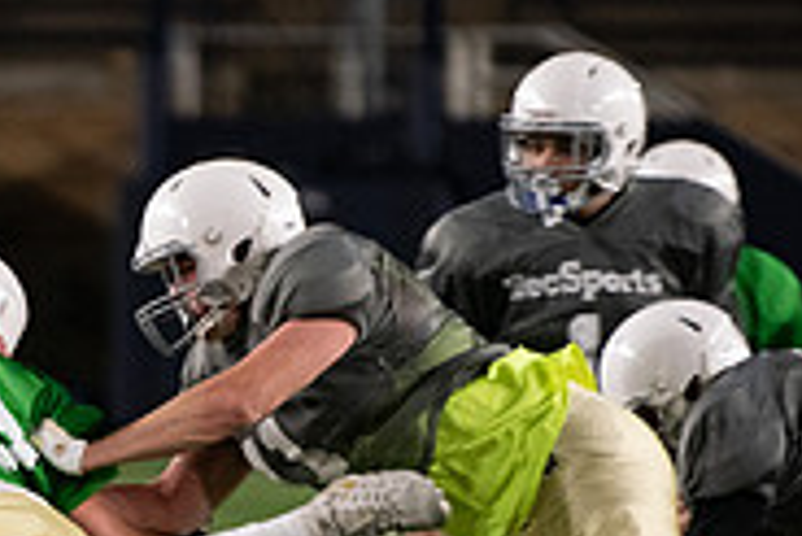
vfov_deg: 1.2
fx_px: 25238
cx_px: 100
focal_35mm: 1132
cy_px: 477
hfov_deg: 1.8
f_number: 4.5
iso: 4000
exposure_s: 1/500
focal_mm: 360
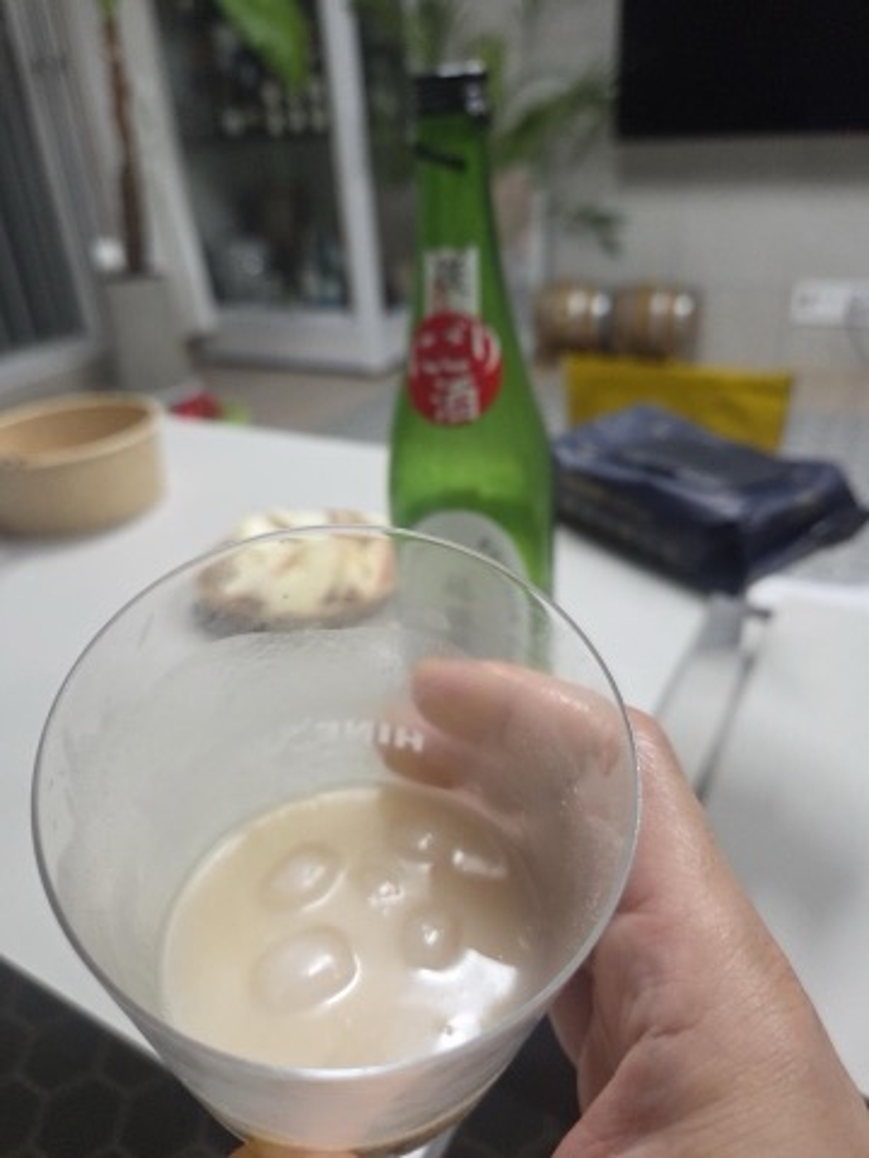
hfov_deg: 58.9
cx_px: 434
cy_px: 579
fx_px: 770
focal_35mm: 23
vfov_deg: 73.9
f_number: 1.8
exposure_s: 1/120
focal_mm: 5.4
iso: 400
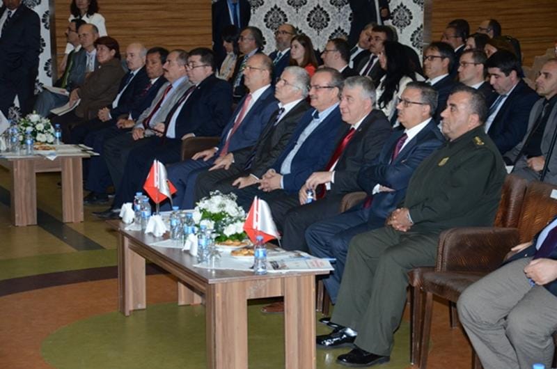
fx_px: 1621
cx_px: 278
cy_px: 184
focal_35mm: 105
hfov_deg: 19.5
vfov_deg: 13.0
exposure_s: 1/160
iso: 2000
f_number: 5.3
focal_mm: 70
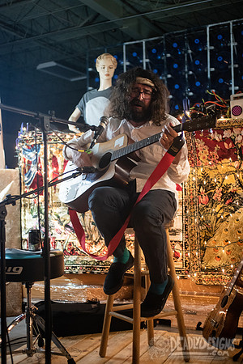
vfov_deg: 41.1
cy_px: 182
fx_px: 486
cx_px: 122
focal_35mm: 48
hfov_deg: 28.1
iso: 2500
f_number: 2.8
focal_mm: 48
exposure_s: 1/60
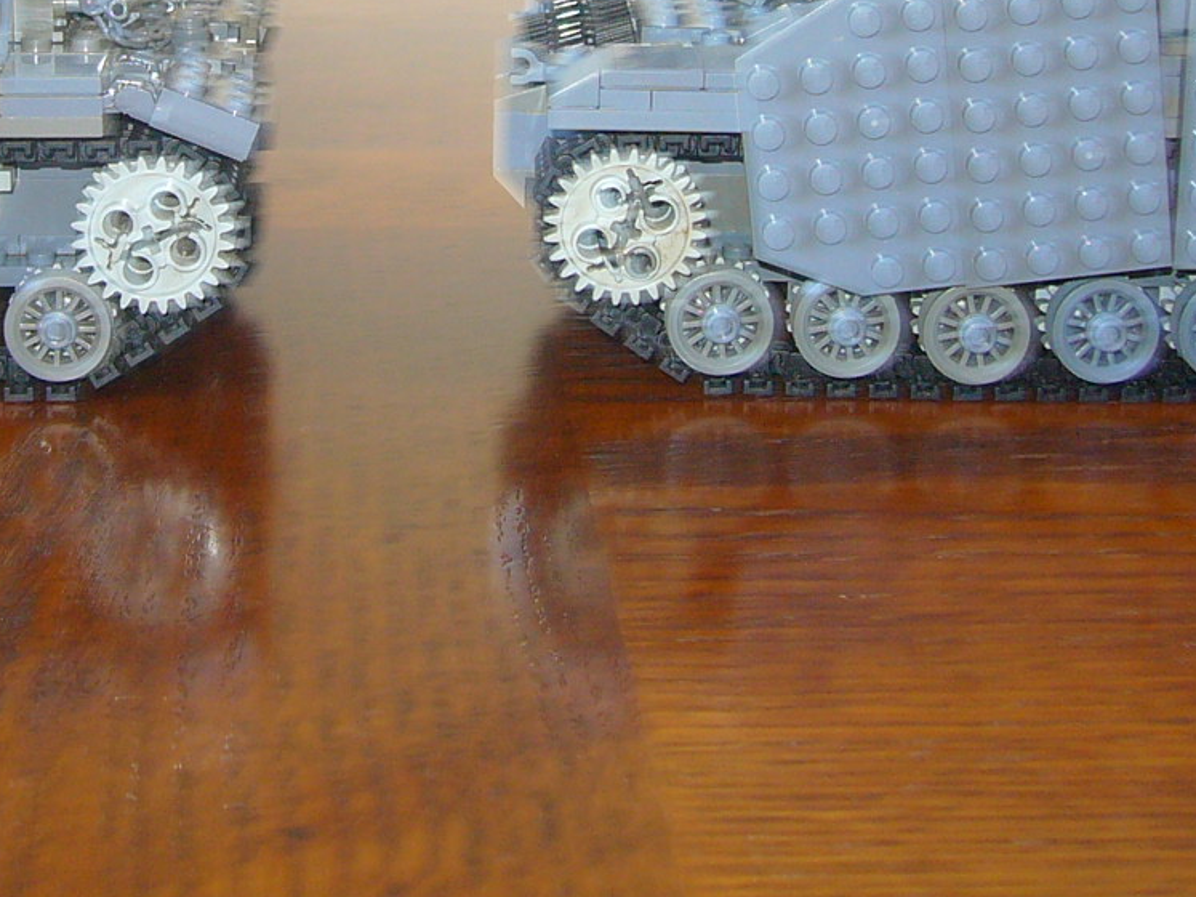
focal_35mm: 75
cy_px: 16
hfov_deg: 25.7
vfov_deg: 19.1
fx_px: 2591
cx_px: 333
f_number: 2.8
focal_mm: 5.8
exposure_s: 1/8
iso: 100
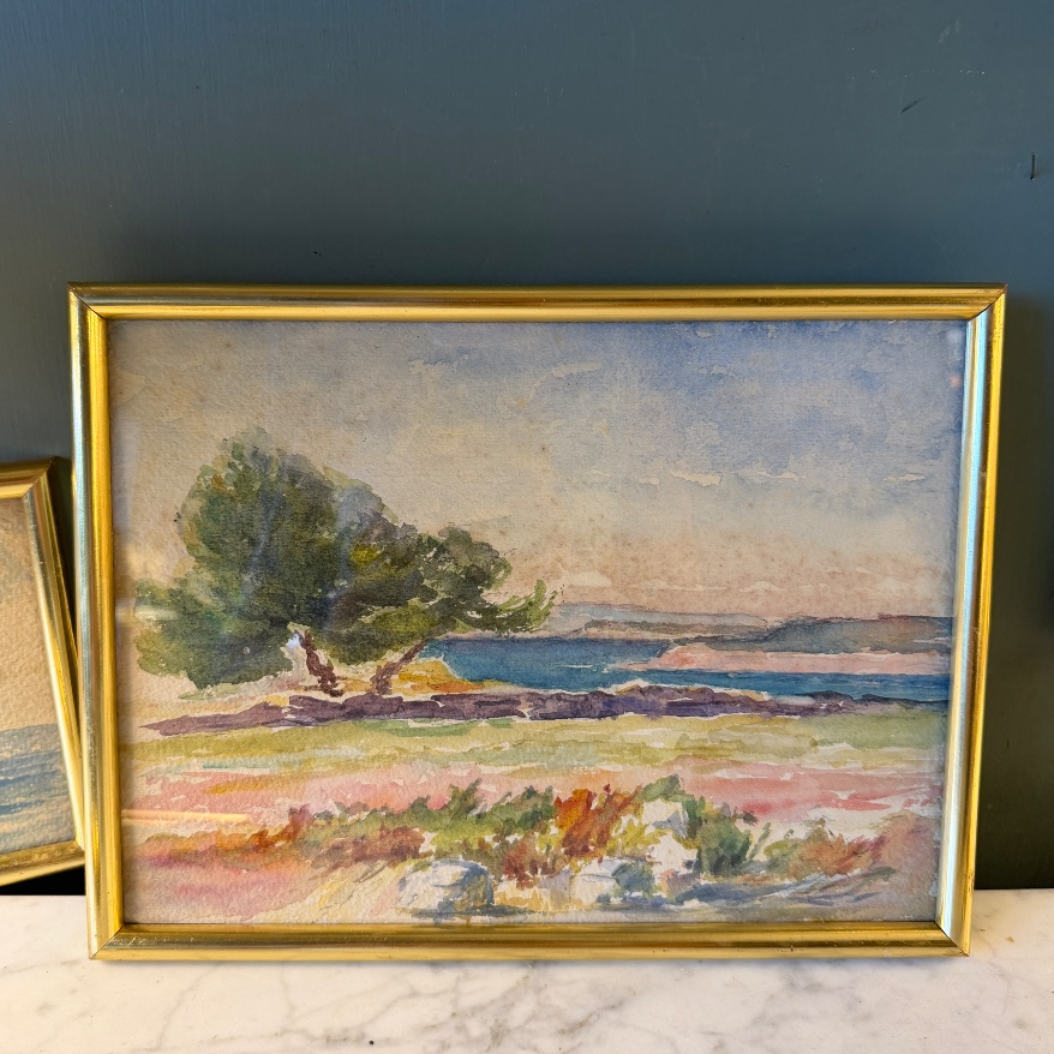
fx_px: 999
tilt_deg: -21.3
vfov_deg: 55.6
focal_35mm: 29
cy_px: 498
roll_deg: -0.4
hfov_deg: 55.6
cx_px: 519
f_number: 1.78
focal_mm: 6.76
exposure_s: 1/50
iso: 160
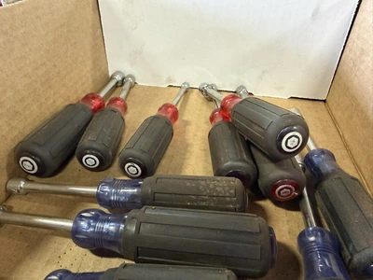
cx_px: 186
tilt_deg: -37.4
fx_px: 259
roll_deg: +0.7
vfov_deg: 56.8
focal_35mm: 24
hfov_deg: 71.6
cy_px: 140
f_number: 2.2
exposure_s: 1/60
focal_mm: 2.22
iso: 640
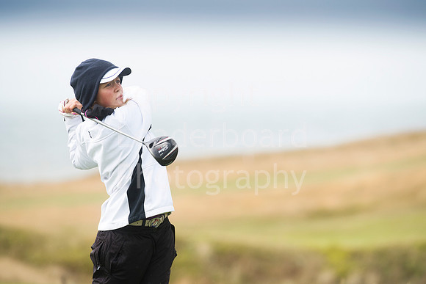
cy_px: 142
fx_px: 3551
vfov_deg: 4.6
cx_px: 213
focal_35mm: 300
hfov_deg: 6.9
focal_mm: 300
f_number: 6.3
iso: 800
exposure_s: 1/2000
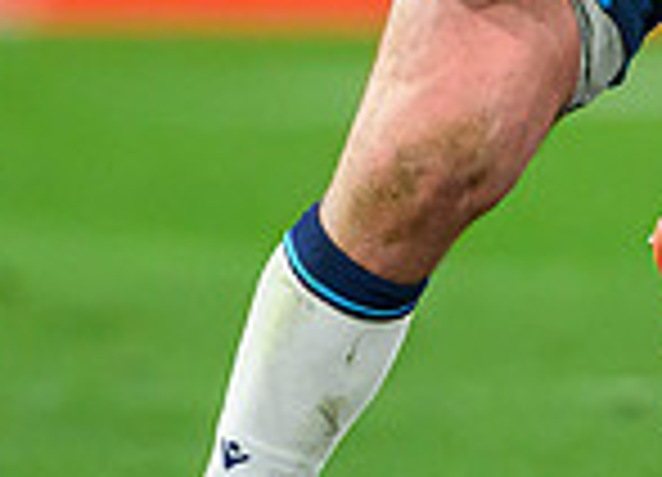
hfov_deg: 0.8
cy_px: -139
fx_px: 48607
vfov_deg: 0.6
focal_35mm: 2577
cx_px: 1102
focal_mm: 400
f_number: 2.8
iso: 3200
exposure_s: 1/2500
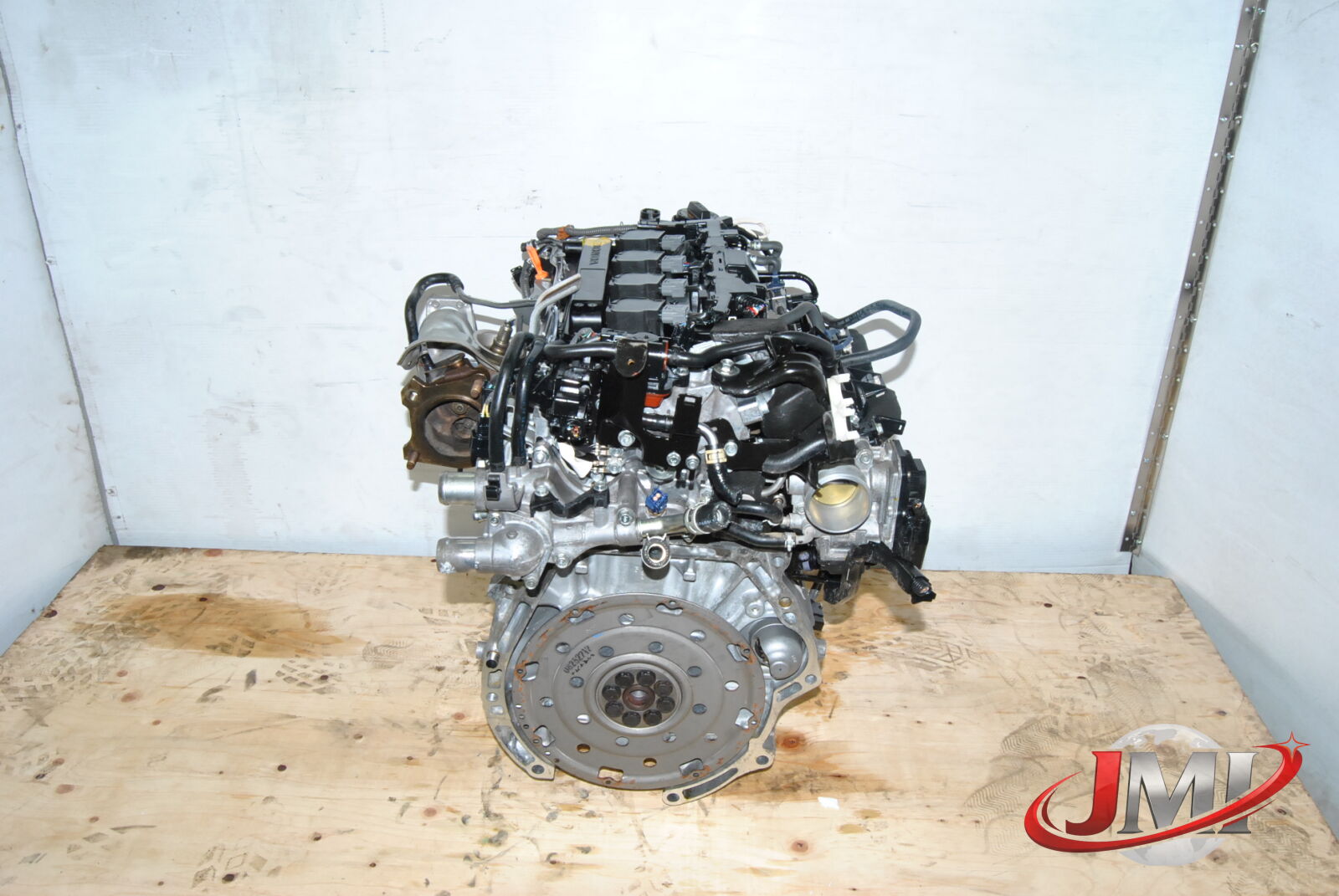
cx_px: 670
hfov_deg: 64.5
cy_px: 448
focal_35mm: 28
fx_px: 1061
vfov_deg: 45.8
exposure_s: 1/200
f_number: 13
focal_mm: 19
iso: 800
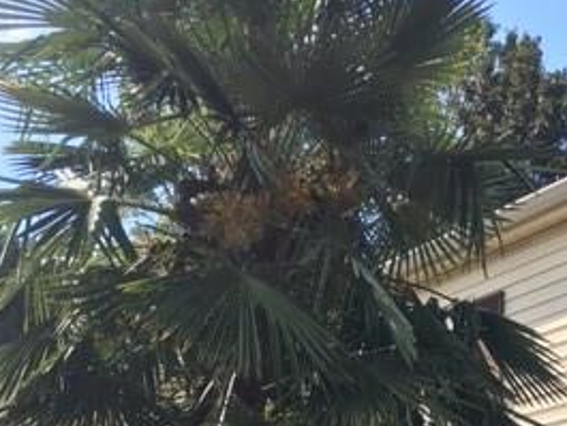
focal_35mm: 70
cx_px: 293
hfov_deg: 27.8
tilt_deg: +2.2
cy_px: 668
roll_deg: +0.4
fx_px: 1147
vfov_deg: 18.3
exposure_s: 1/801
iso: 25
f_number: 2.2
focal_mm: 4.15
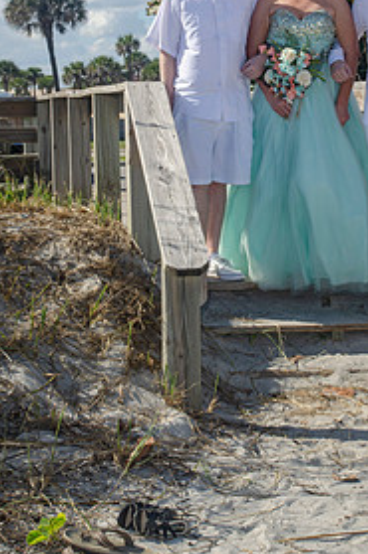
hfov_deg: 11.7
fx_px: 1785
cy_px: 167
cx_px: 278
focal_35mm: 116
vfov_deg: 17.6
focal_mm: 48
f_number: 9
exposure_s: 1/250
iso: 100
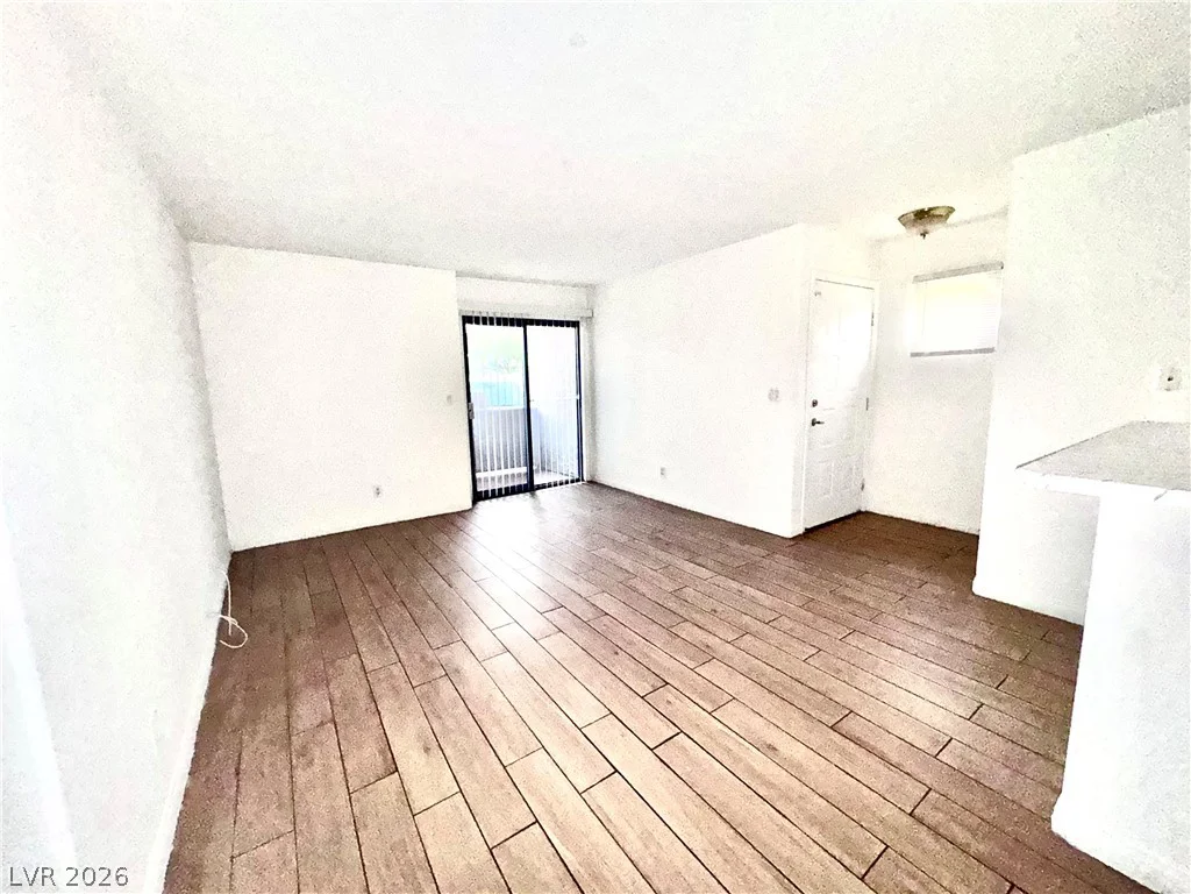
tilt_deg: -9.5
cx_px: 596
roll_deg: +1.5
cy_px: 447
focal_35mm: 14
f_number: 2.2
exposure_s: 1/60
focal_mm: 2.22
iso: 250
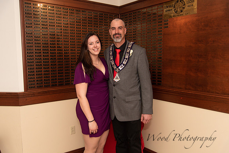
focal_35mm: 32
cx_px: 114
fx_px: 204
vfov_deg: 41.1
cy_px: 76
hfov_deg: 58.7
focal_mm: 32
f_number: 4
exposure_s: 1/200
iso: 800
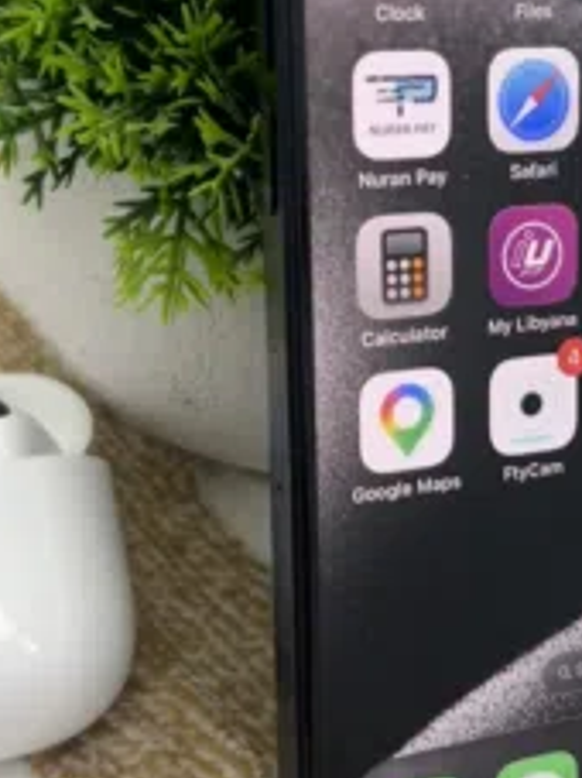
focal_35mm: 61
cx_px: 414
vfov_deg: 31.6
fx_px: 1369
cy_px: 307
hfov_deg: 23.8
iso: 50
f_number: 1.5
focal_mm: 5.7
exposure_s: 1/100
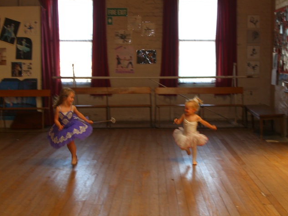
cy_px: 108
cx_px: 146
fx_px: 574
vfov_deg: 21.3
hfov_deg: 28.2
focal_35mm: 69
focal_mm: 14.2
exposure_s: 1/60
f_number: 4
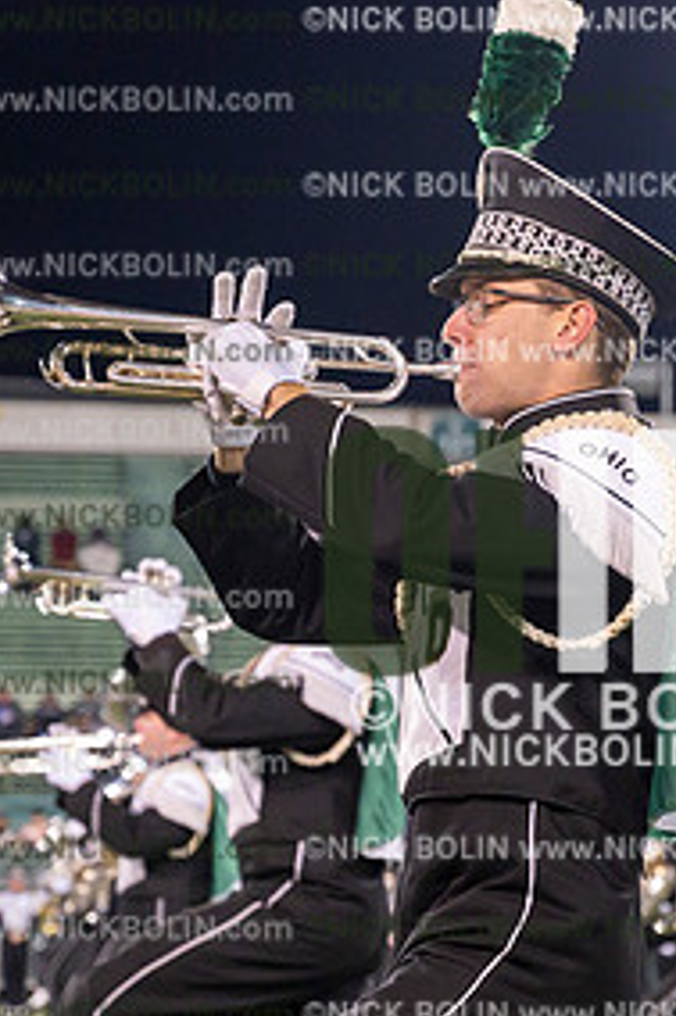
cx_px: 576
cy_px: 597
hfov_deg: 9.5
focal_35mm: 143
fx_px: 4032
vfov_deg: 14.4
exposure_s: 1/640
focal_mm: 70
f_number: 4.5
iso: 5000
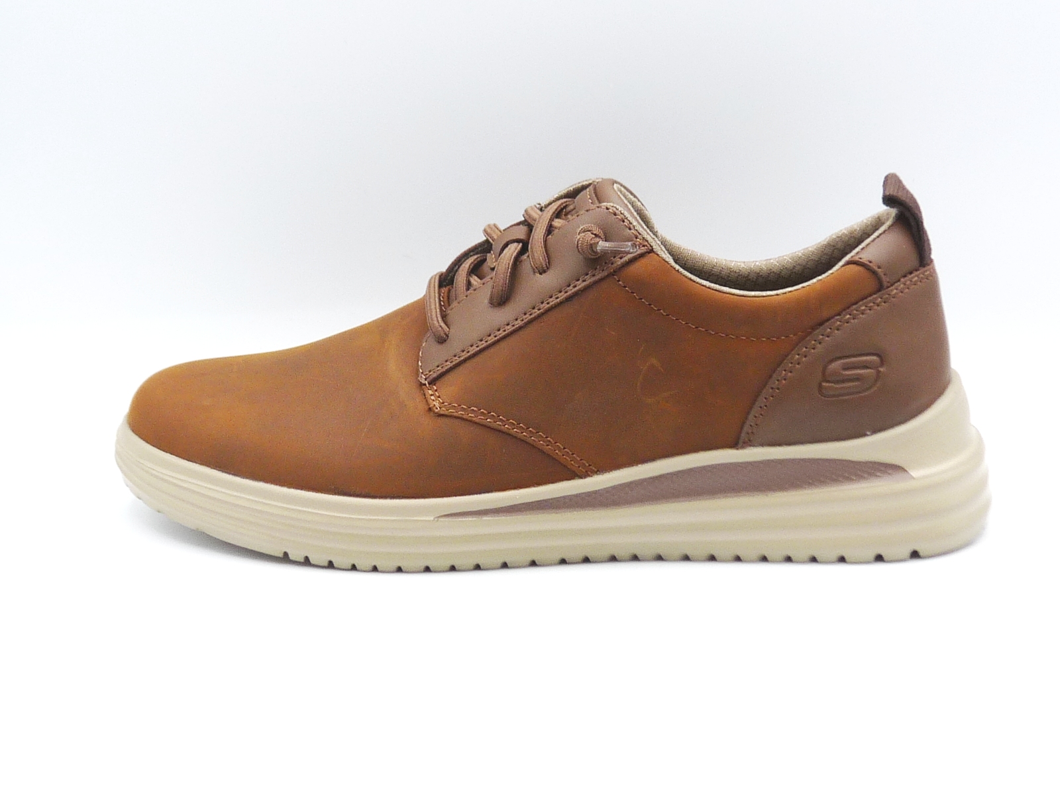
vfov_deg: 30.3
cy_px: 398
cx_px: 530
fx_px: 1470
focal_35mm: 48
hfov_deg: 39.7
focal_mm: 4.8
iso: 100
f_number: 4
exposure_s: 1/125
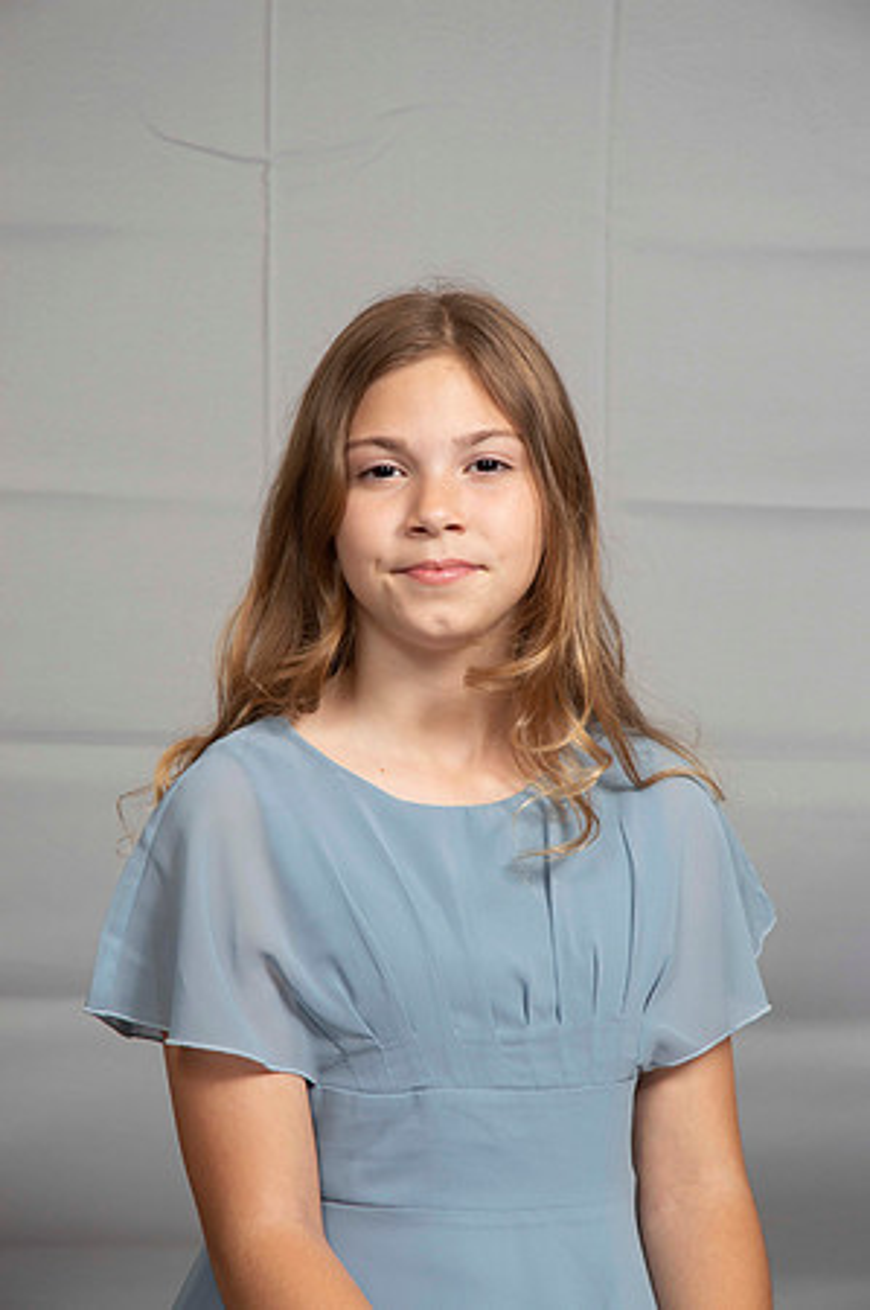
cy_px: 655
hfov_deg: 13.0
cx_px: 435
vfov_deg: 19.5
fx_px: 3815
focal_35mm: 105
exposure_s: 1/60
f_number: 6.3
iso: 100
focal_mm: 70
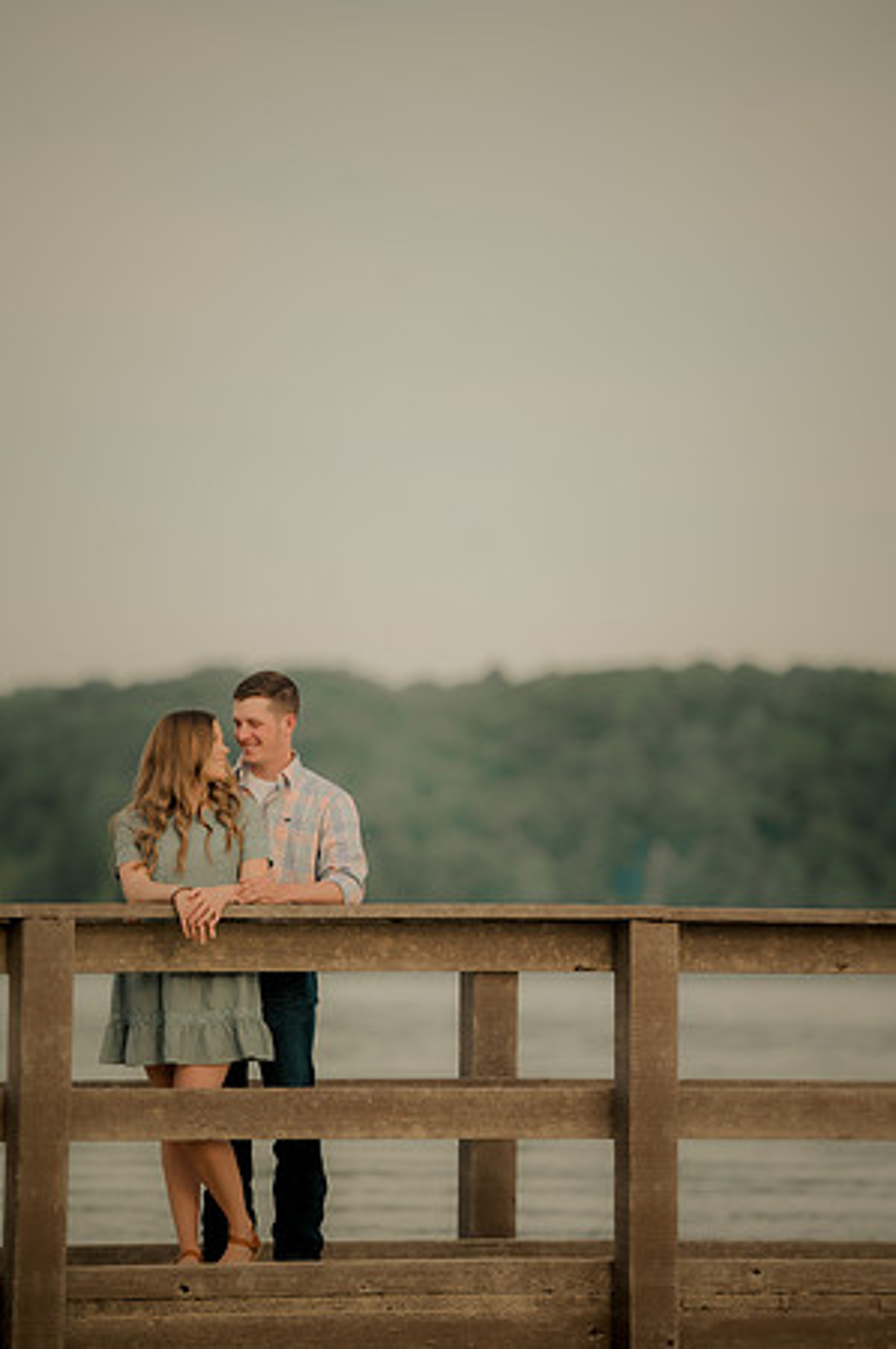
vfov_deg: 10.3
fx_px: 7483
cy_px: 674
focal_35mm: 200
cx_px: 448
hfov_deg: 6.9
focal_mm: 200
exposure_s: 1/800
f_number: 2.8
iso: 160
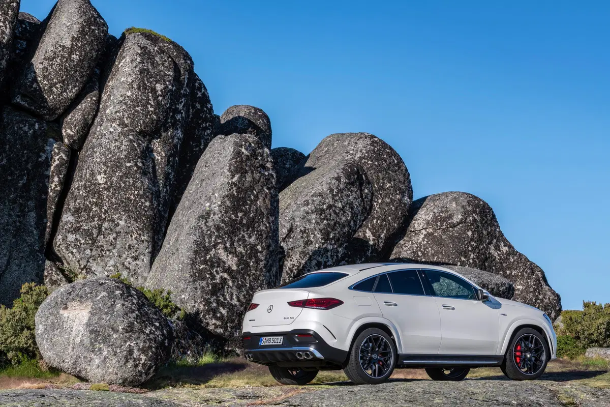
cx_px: 305
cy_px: 204
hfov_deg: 18.3
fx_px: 1898
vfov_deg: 12.2
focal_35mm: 112
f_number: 16
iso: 100
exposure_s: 1/80
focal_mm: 112
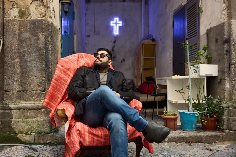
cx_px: 118
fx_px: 236
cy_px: 78
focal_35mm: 36
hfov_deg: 53.1
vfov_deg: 36.9
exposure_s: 1/160
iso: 800
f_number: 2.8
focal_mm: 36
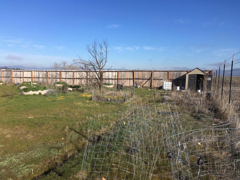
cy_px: 90
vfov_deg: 48.2
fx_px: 201
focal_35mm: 29
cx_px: 120
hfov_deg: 61.7
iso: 25
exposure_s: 1/1538
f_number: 2.2
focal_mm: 4.15
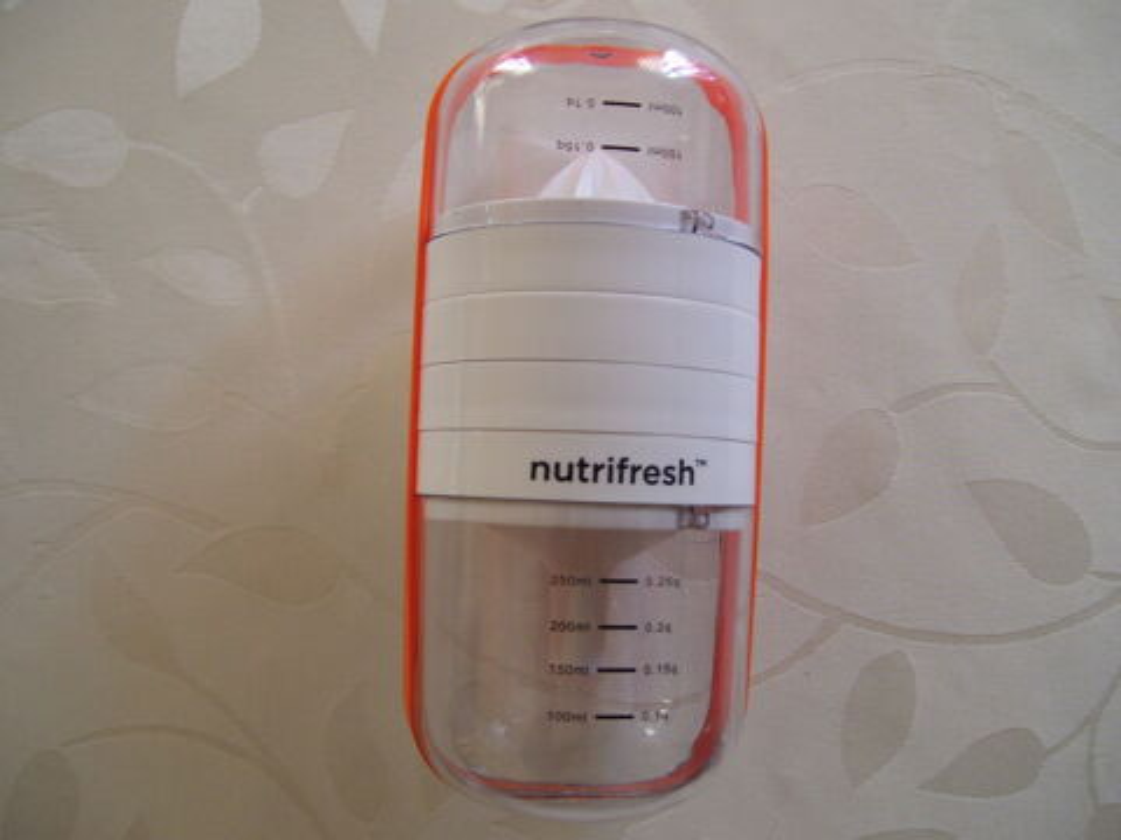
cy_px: 420
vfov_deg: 38.7
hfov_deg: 50.1
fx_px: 1198
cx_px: 560
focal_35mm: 37
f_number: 2.7
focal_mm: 6
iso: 100
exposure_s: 1/30
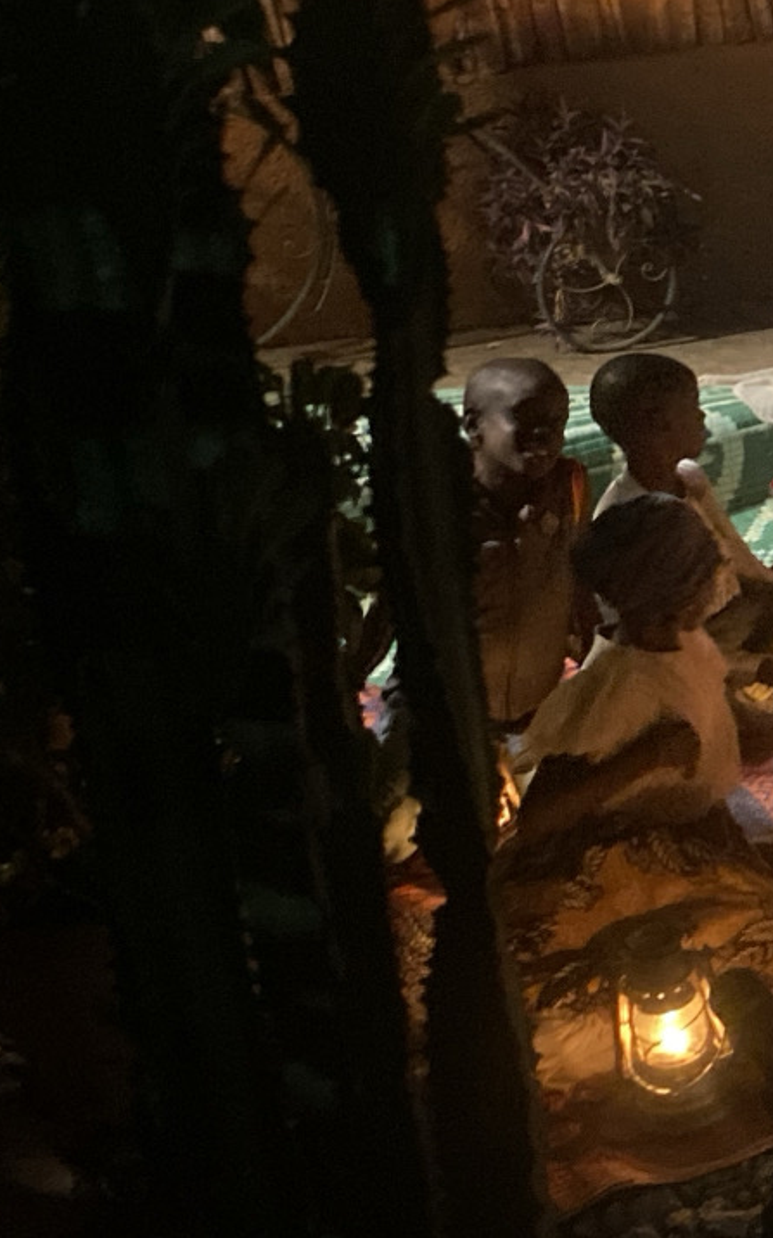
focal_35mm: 77
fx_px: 2598
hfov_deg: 14.6
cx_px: 1441
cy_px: 297
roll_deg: +4.1
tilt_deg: -11.7
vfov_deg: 26.4
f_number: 1.8
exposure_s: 1/15
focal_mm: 4.25
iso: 1600
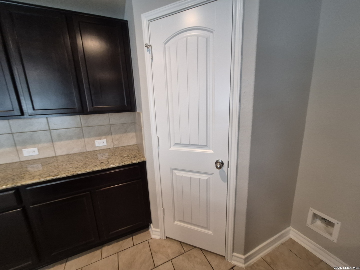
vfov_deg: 89.9
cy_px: 135
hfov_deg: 106.2
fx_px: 135
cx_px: 180
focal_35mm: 13
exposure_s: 1/60
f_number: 2.2
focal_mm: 1.74
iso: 320
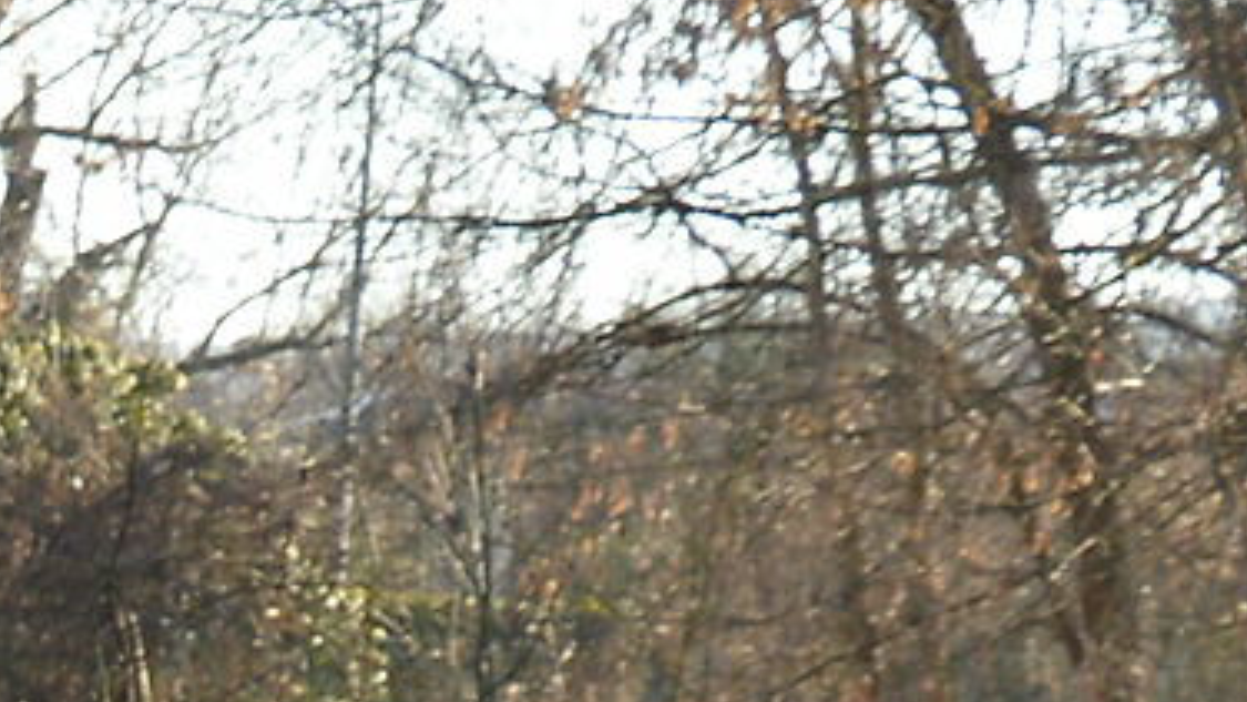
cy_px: 2123
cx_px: -2514
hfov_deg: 7.3
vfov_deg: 4.5
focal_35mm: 261
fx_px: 8631
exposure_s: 1/125
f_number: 4
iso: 125
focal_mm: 26
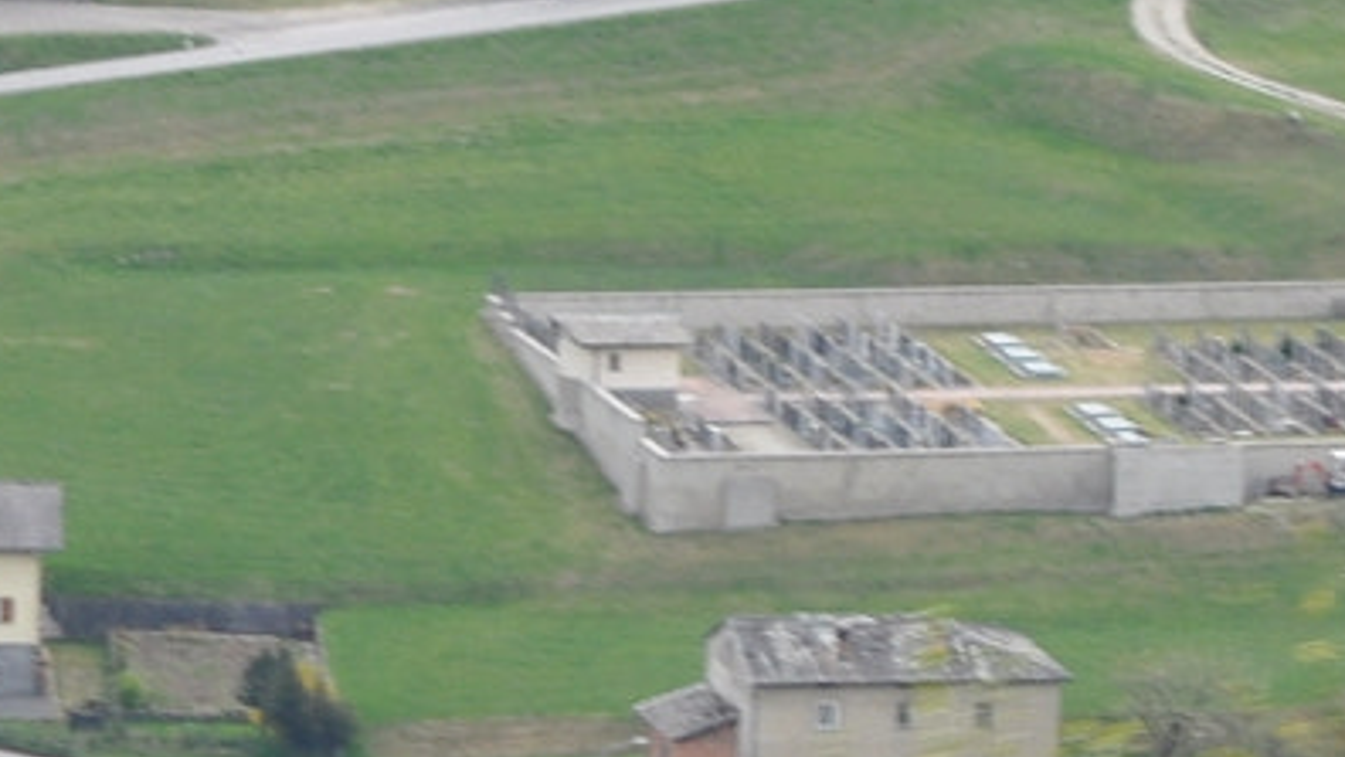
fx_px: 15936
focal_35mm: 447
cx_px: 737
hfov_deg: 4.8
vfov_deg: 2.7
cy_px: 200
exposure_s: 1/80
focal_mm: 55
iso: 200
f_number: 9
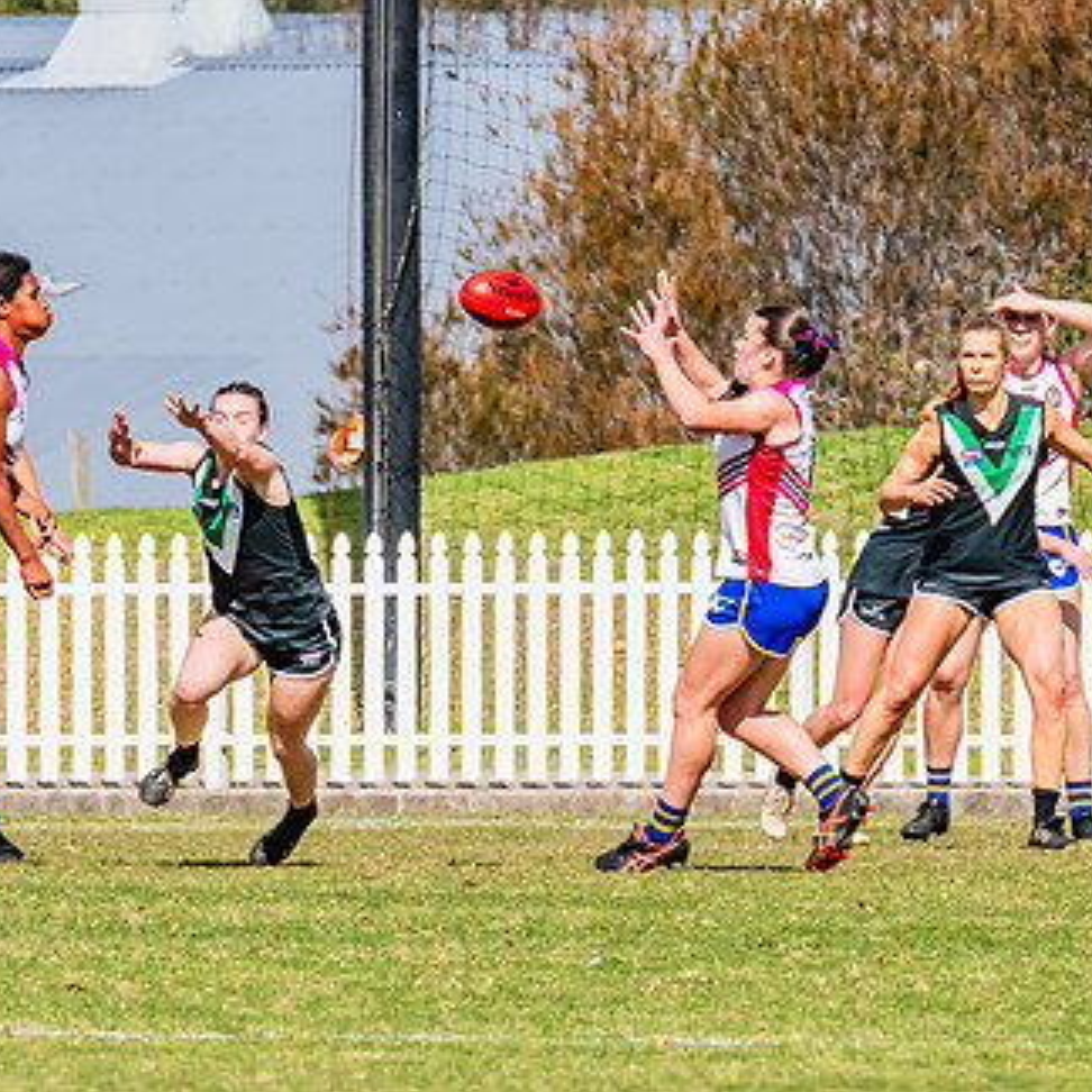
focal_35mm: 993
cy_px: 309
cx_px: 27
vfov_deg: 1.8
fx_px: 35441
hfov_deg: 1.8
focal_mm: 420
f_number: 14
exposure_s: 1/1250
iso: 800
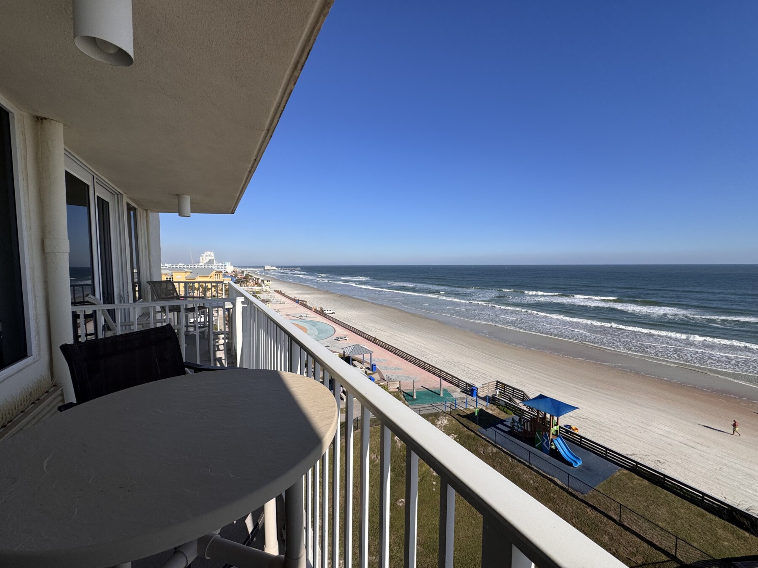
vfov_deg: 85.7
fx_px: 307
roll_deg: +0.0
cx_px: 379
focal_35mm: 14
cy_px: 284
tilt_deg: -3.4
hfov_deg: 102.1
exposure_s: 1/4132
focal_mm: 2.22
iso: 50
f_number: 2.2
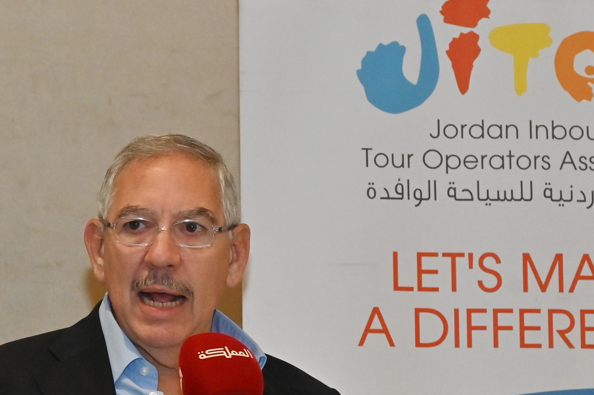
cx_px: 87
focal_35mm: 241
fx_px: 3974
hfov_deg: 8.5
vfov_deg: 5.7
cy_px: 418
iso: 1250
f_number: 7.1
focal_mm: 87
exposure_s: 1/100
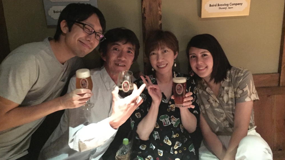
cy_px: 63
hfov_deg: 61.0
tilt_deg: -14.3
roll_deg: +1.5
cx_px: 143
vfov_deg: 36.5
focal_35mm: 32
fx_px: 242
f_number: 2.2
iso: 1600
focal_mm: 4.15
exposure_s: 1/17
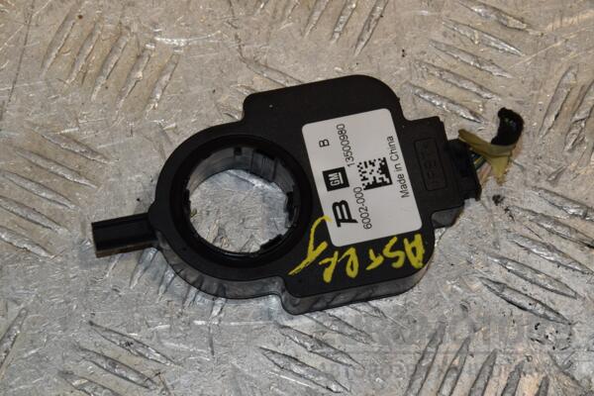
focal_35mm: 138
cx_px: 297
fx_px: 2277
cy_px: 198
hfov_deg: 14.9
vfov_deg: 9.9
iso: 800
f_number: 14
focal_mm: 92
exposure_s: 1/200
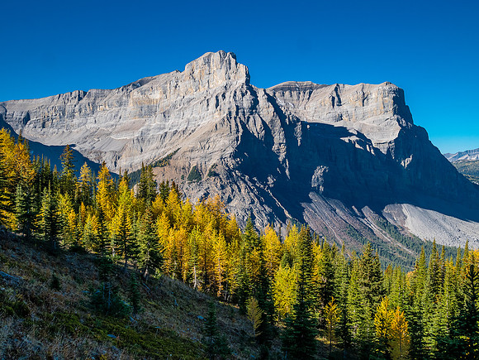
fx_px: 581
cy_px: 180
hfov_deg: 44.8
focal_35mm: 42
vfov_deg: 34.3
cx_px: 240
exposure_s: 1/320
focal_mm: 21
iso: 200
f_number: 8
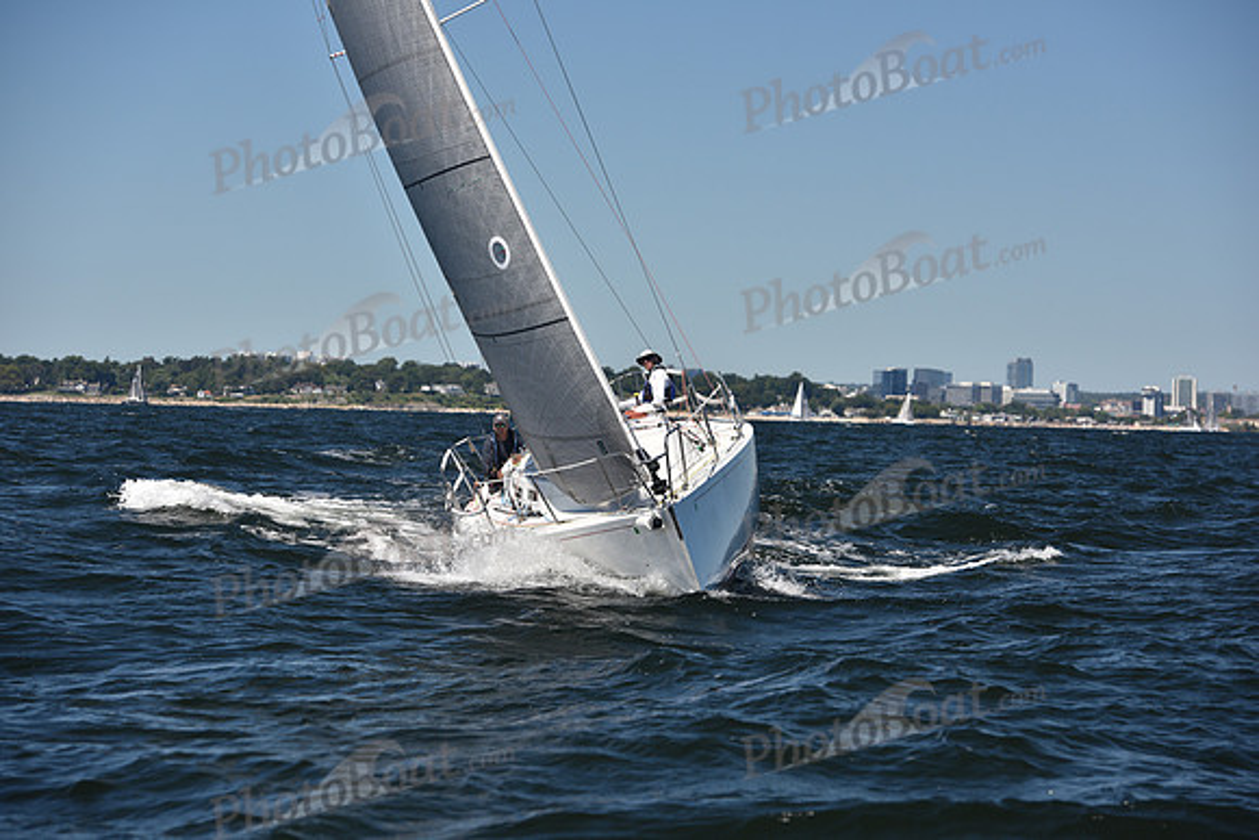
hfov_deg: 17.1
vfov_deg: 11.4
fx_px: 4197
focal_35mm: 120
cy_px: 420
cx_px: 630
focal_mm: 120
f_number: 5
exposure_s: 1/800
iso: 200
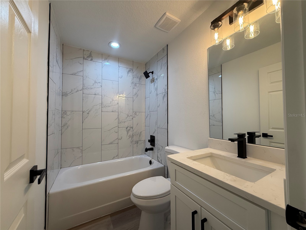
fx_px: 124
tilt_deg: +1.6
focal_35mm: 14
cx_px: 153
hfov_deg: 102.1
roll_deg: +0.4
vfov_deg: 85.7
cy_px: 115
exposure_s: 1/120
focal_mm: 2.22
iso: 100
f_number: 2.2
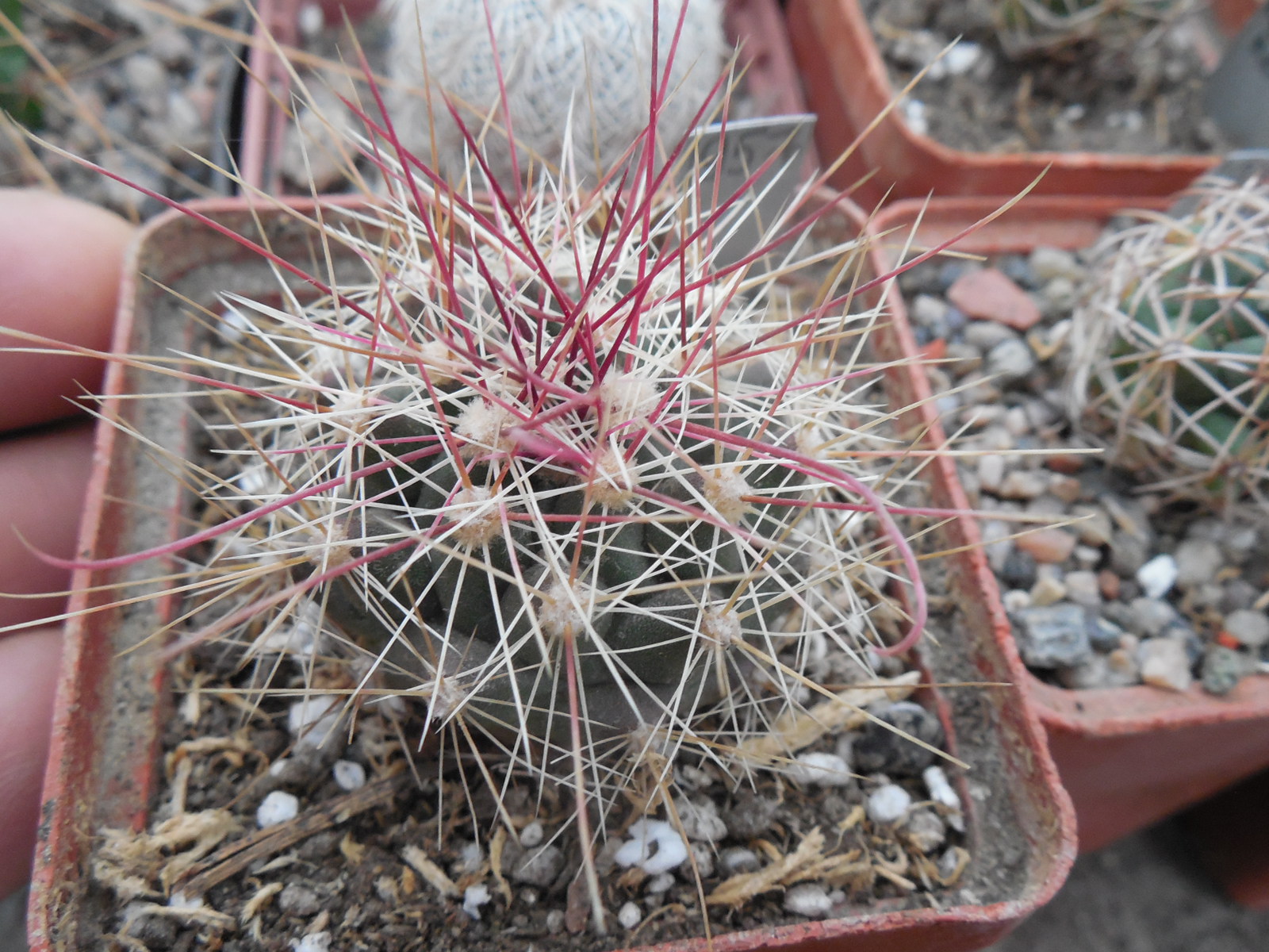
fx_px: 1136
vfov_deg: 45.4
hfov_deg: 58.4
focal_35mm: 31
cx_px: 634
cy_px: 476
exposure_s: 1/15
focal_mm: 5.6
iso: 400
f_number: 3.6
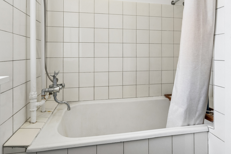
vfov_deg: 65.2
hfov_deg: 87.7
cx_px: 116
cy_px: 77
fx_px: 120
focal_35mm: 19
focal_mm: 12.5
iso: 400
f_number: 7.1
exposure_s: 1/30
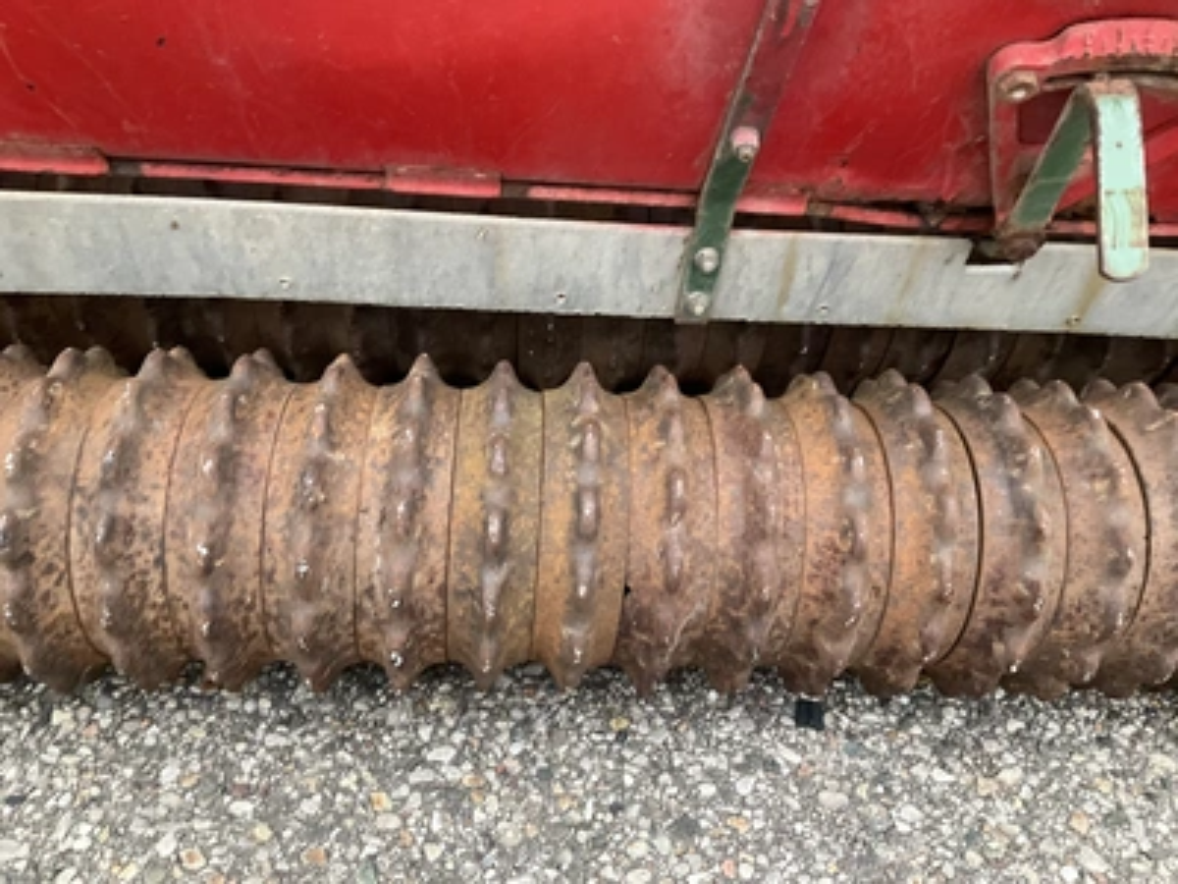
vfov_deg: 48.2
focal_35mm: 29
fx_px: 987
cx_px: 589
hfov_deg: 61.7
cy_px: 442
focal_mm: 3
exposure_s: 1/60
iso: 80
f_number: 1.8
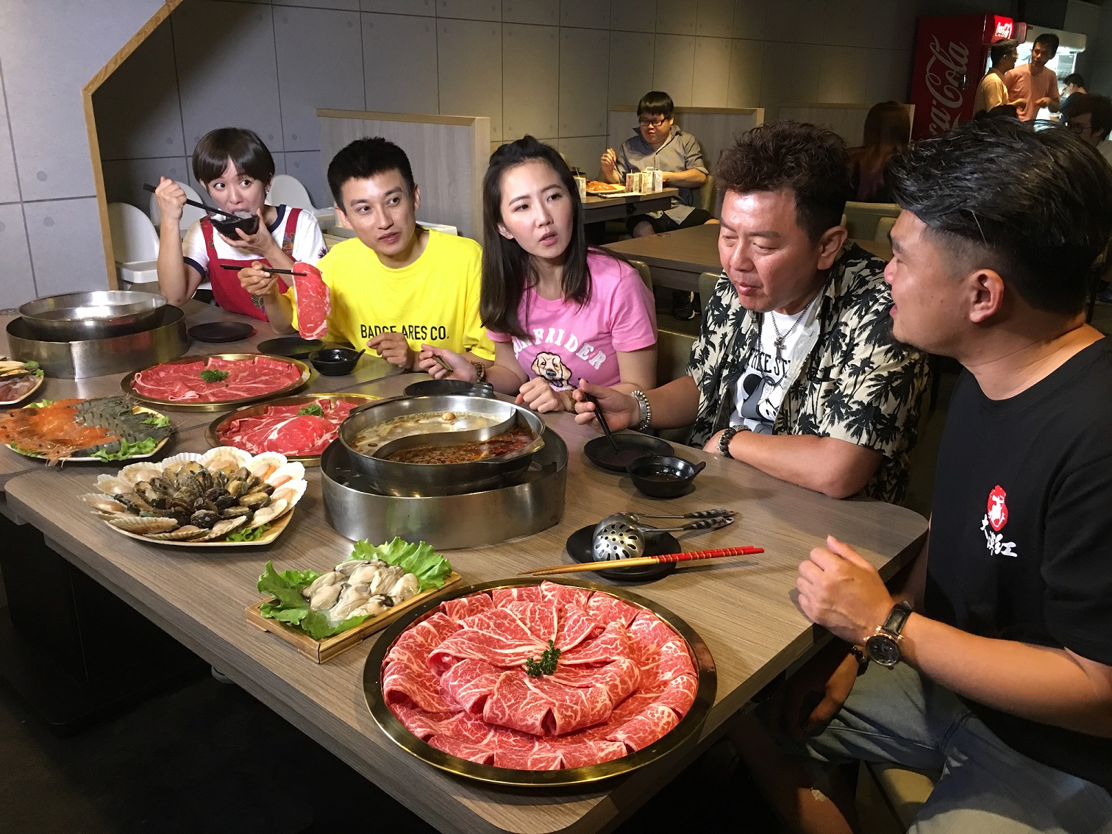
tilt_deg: -19.0
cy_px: 417
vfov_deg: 48.2
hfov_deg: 61.7
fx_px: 932
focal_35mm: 29
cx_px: 556
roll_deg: -1.2
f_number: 2.2
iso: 100
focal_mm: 4.15
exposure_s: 1/15
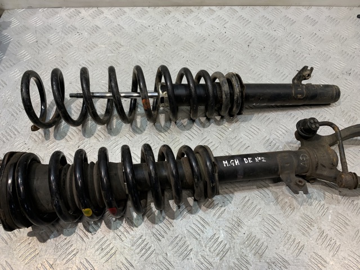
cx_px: 180
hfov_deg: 67.3
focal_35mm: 26
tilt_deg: -58.6
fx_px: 270
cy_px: 135
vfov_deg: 53.0
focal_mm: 4.25
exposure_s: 1/50
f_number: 1.8
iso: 50
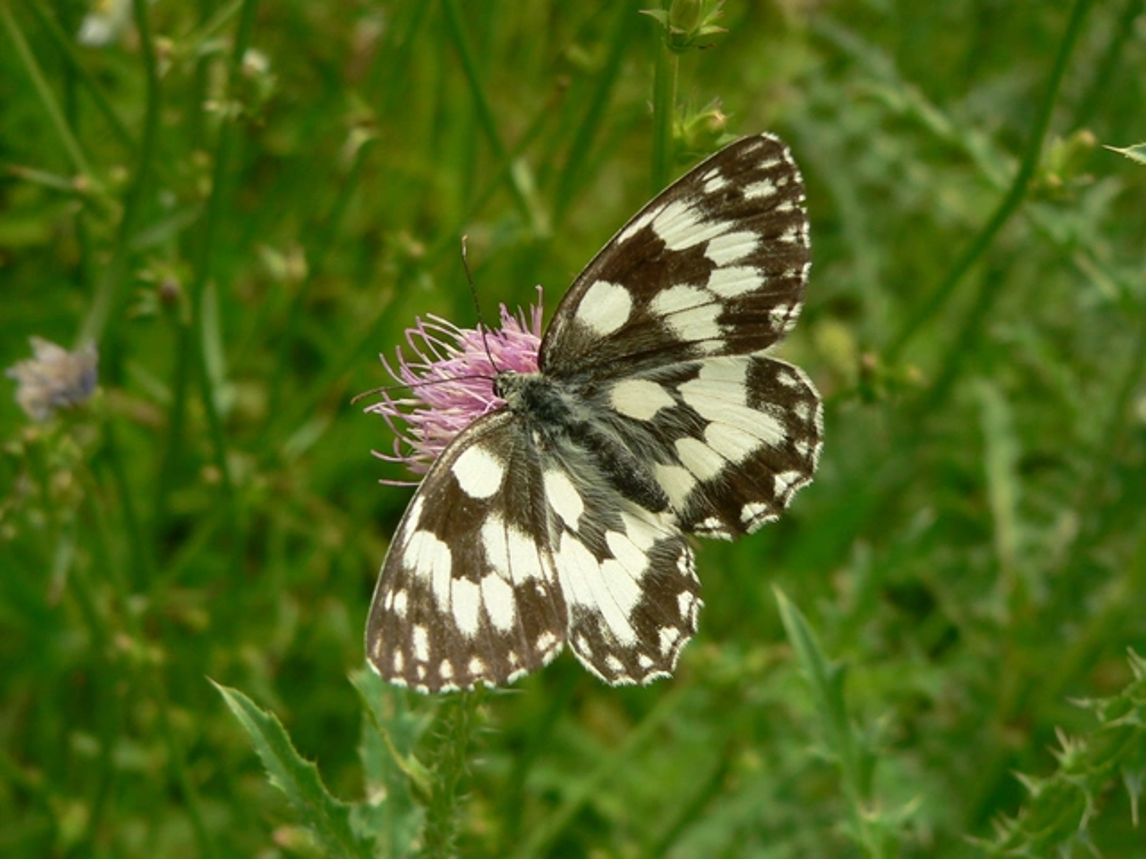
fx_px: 2317
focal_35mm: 70
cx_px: 573
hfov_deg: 27.8
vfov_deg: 21.0
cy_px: 430
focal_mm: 11.6
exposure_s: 1/500
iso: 80
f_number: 4
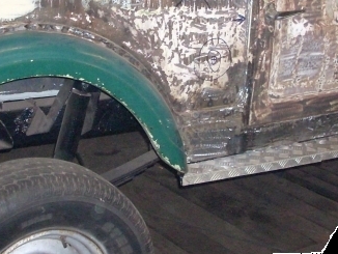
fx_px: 831
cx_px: 137
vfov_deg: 17.3
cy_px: 51
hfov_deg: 23.0
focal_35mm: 85
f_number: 2.8
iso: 400
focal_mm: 6.2
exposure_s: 1/60
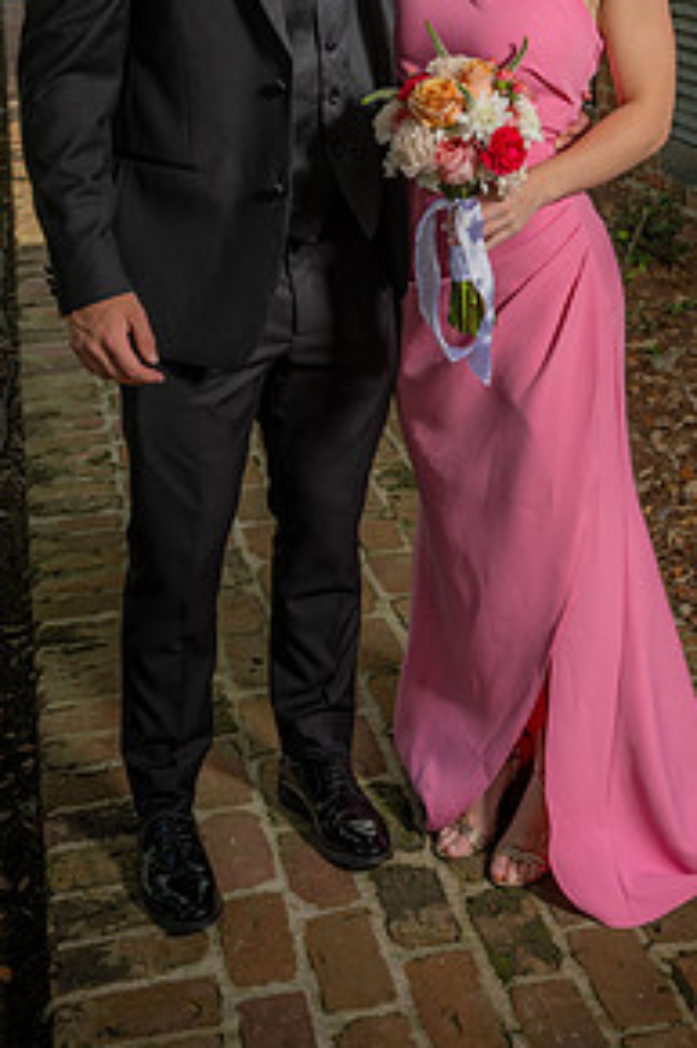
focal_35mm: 59
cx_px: 459
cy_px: 249
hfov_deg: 22.9
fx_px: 1715
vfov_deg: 33.2
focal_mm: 38
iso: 100
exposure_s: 1/160
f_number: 5.6
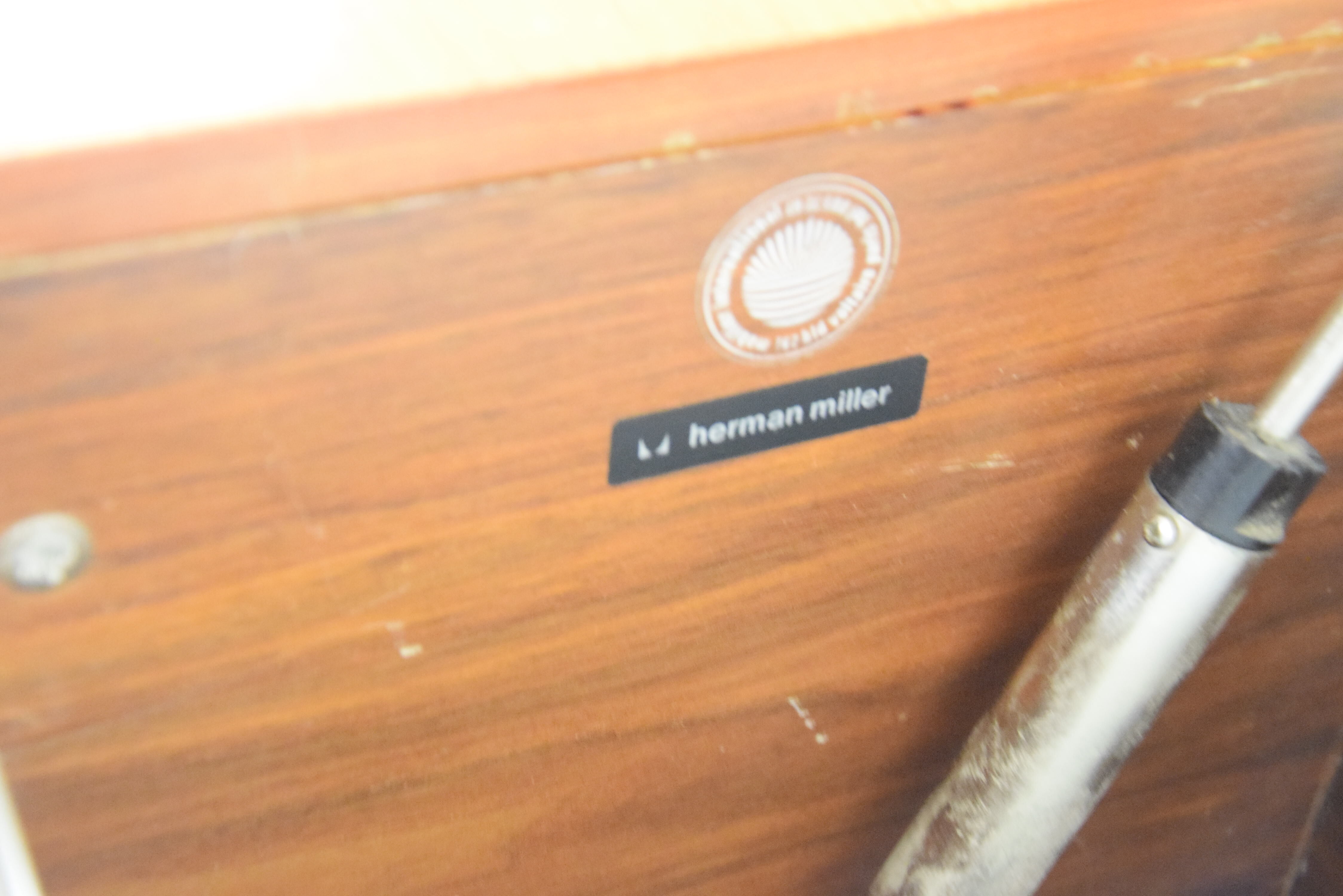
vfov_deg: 20.2
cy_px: 448
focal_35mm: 68
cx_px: 672
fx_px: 2519
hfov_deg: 29.9
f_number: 4.8
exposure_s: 1/5
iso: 6400
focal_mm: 45
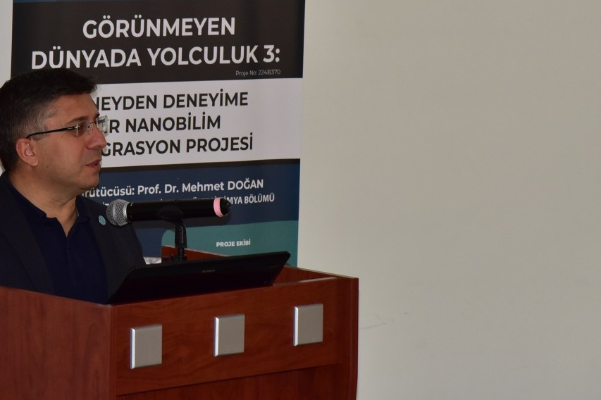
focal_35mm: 228
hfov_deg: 9.0
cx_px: 128
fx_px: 3805
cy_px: 58
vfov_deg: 6.0
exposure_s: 1/200
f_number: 6.3
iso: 2500
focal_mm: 120
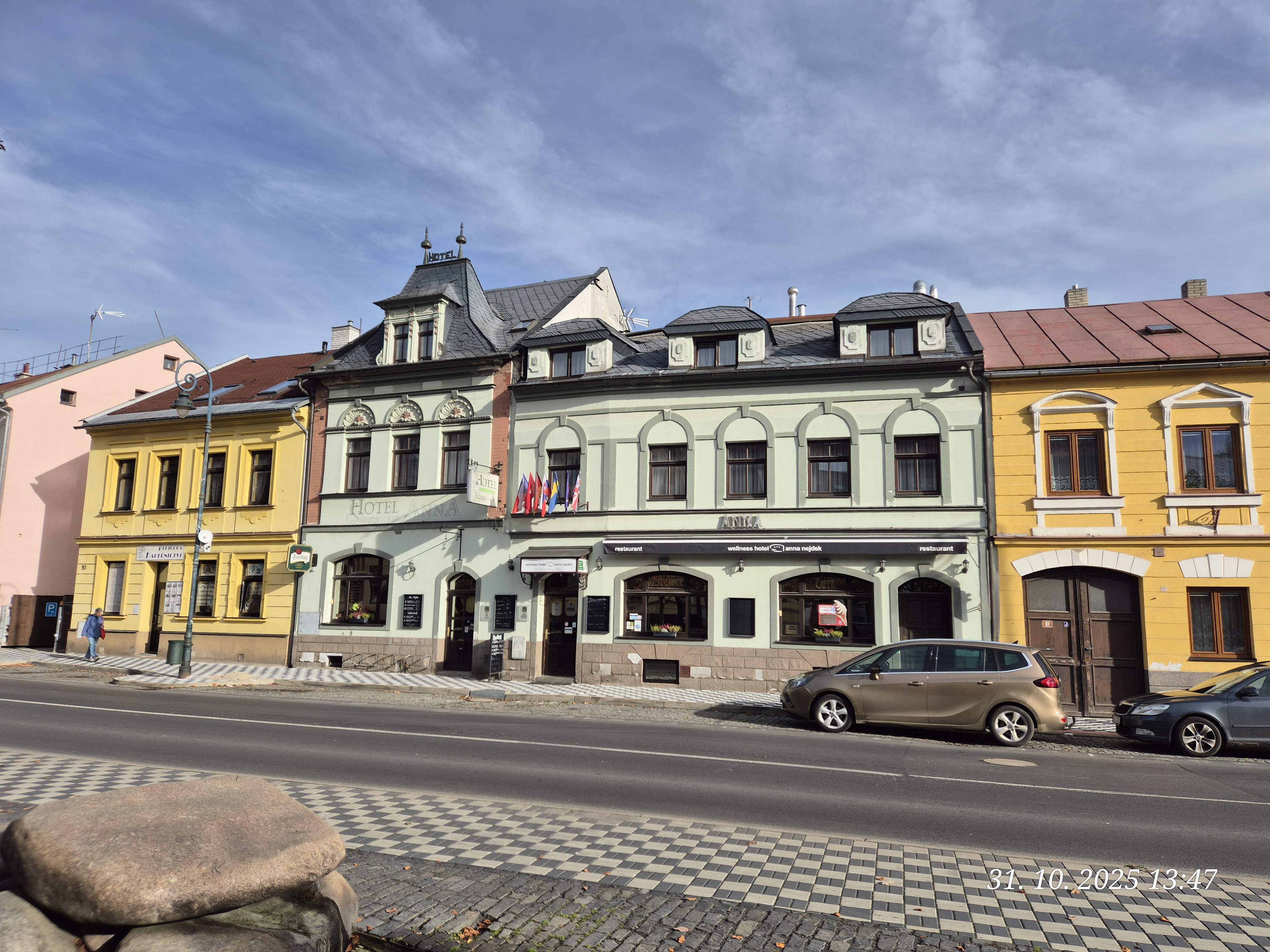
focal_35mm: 23
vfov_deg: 58.9
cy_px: 476
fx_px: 844
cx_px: 635
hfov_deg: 73.9
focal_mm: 5.4
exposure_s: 1/1768
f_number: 1.8
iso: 25
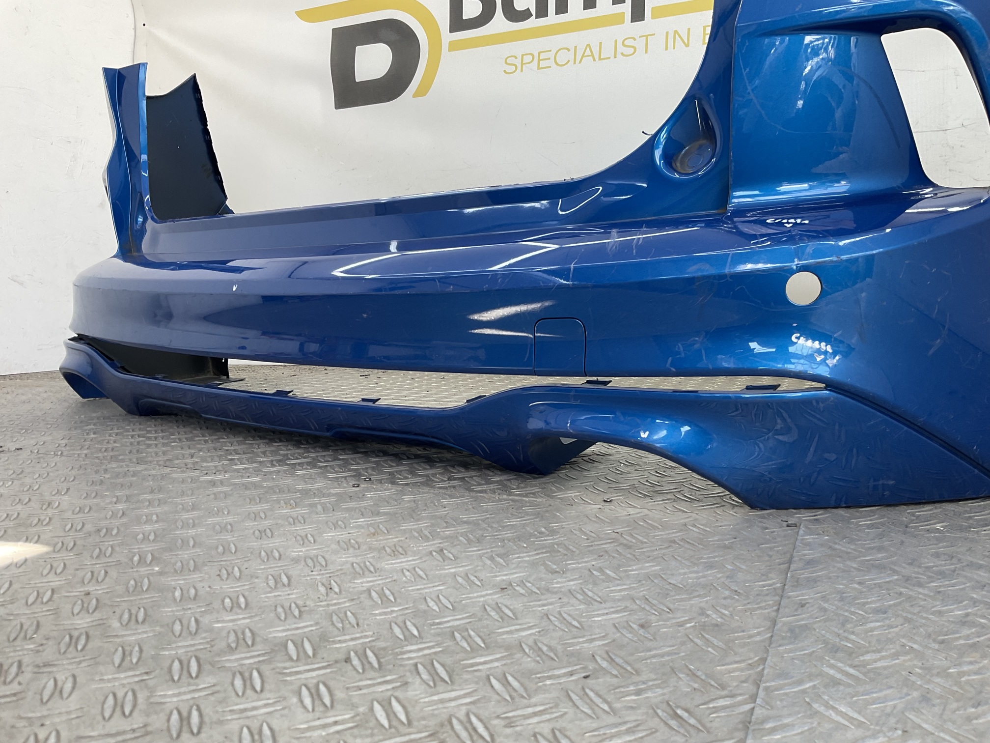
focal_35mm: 29
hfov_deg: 61.7
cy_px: 372
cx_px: 495
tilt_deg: -6.2
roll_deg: -0.1
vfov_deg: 48.2
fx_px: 829
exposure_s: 1/120
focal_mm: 3
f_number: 1.8
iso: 20
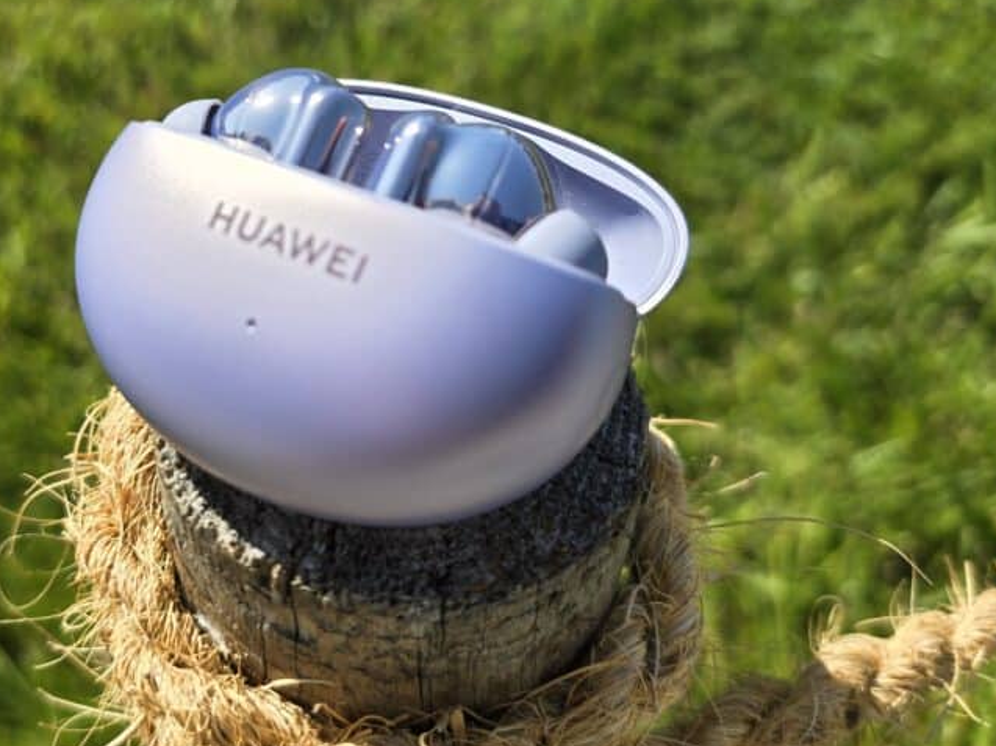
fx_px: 1064
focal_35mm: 37
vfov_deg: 38.2
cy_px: 253
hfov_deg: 49.3
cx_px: 336
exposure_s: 1/571
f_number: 1.7
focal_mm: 6.3
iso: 12
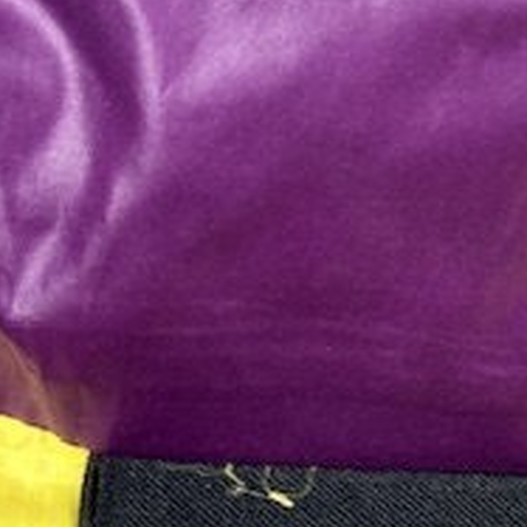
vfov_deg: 12.0
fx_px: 2498
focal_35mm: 145
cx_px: 395
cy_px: 437
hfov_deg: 12.0
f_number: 1.78
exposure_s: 1/100
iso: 80
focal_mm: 6.76
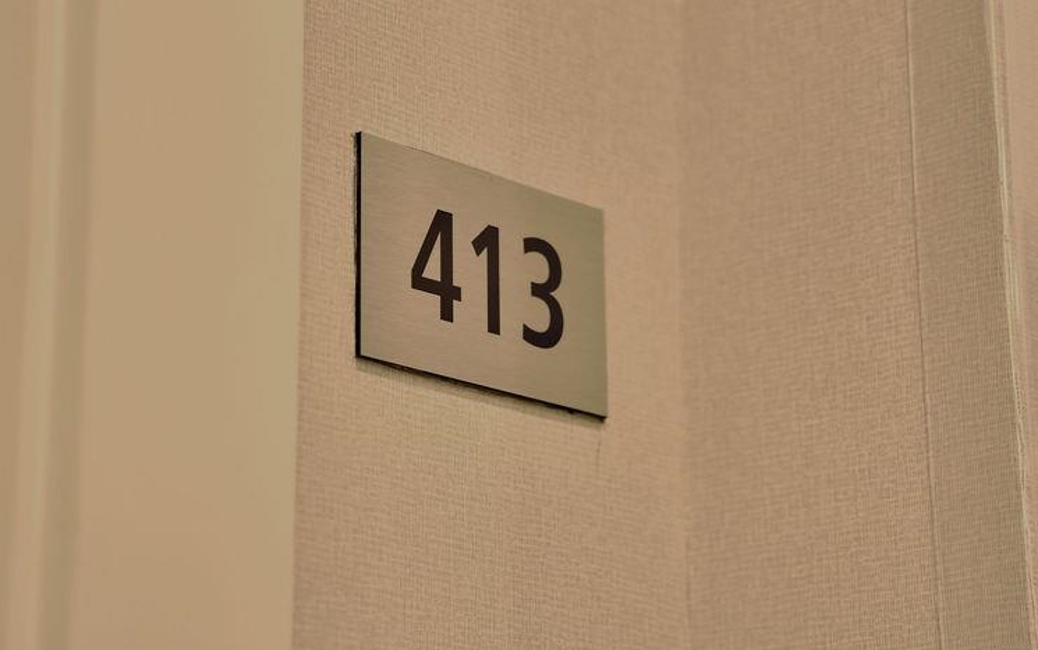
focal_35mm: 105
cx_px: 492
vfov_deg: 12.5
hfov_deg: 19.8
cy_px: 294
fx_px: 2971
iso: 200
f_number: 2.8
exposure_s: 1/50
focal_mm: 75
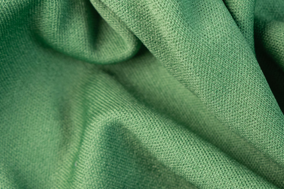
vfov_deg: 15.2
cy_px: 79
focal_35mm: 90
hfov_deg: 22.4
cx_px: 218
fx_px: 710
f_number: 7.1
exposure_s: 1/100
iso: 500
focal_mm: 34
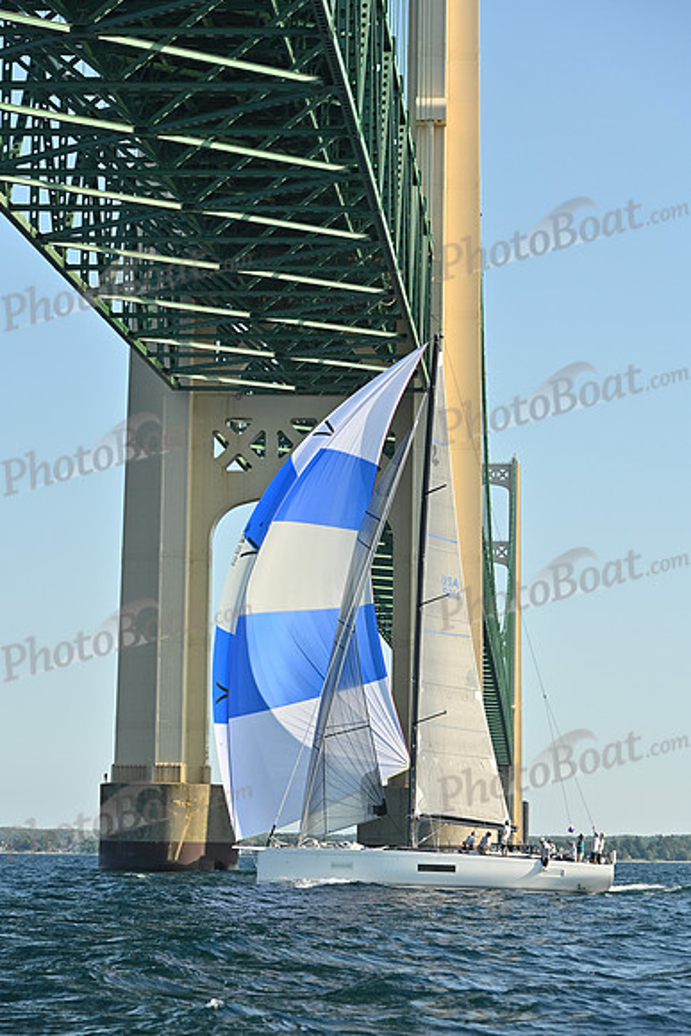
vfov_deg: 17.1
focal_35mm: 120
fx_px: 3453
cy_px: 518
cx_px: 346
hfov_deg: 11.4
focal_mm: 120
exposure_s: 1/1600
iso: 320
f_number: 6.3
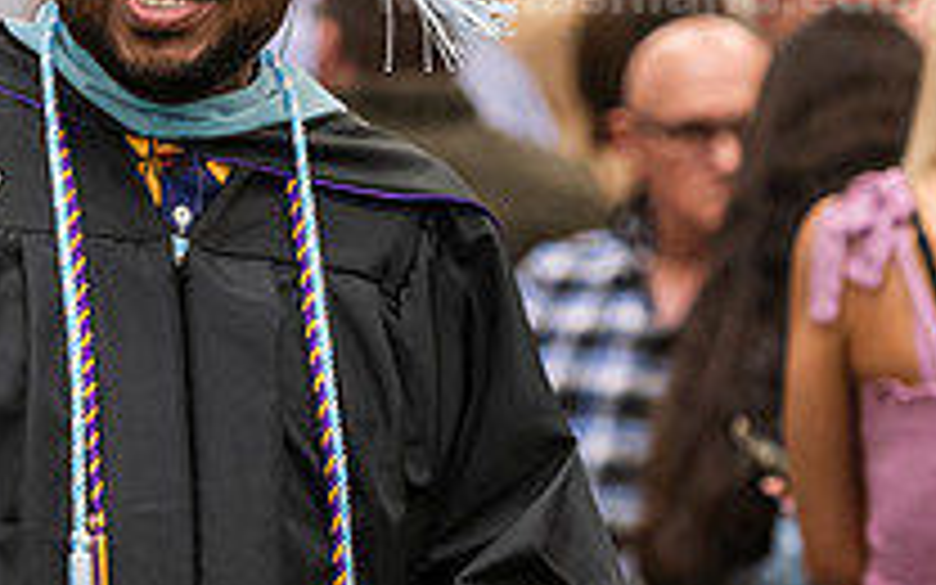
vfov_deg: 3.7
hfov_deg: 5.9
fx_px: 9056
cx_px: 166
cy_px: 88
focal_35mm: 355
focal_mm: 125
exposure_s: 1/200
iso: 2500
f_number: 3.2
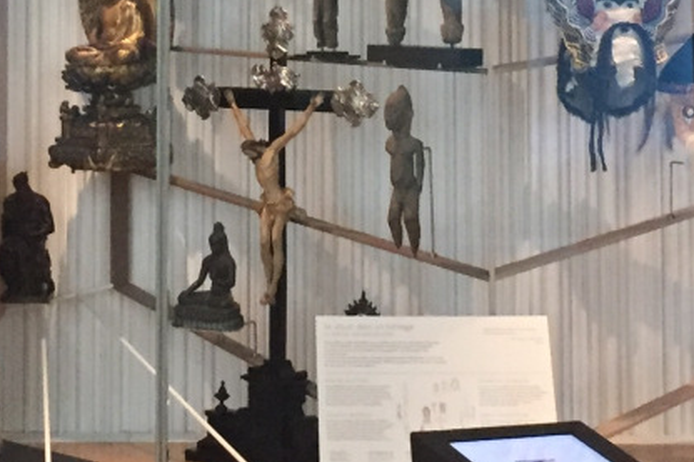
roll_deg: -0.7
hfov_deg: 17.6
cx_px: 224
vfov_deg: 11.6
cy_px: -100
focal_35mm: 116
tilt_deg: +3.6
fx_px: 2235
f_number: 2.2
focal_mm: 4.15
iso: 250
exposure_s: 1/25
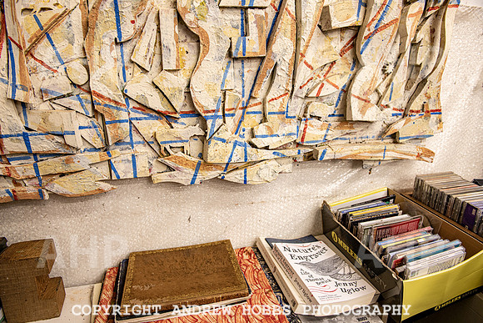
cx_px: 242
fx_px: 322
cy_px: 162
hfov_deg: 73.7
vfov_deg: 53.2
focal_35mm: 24
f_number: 5.6
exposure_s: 1/5
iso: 64
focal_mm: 24
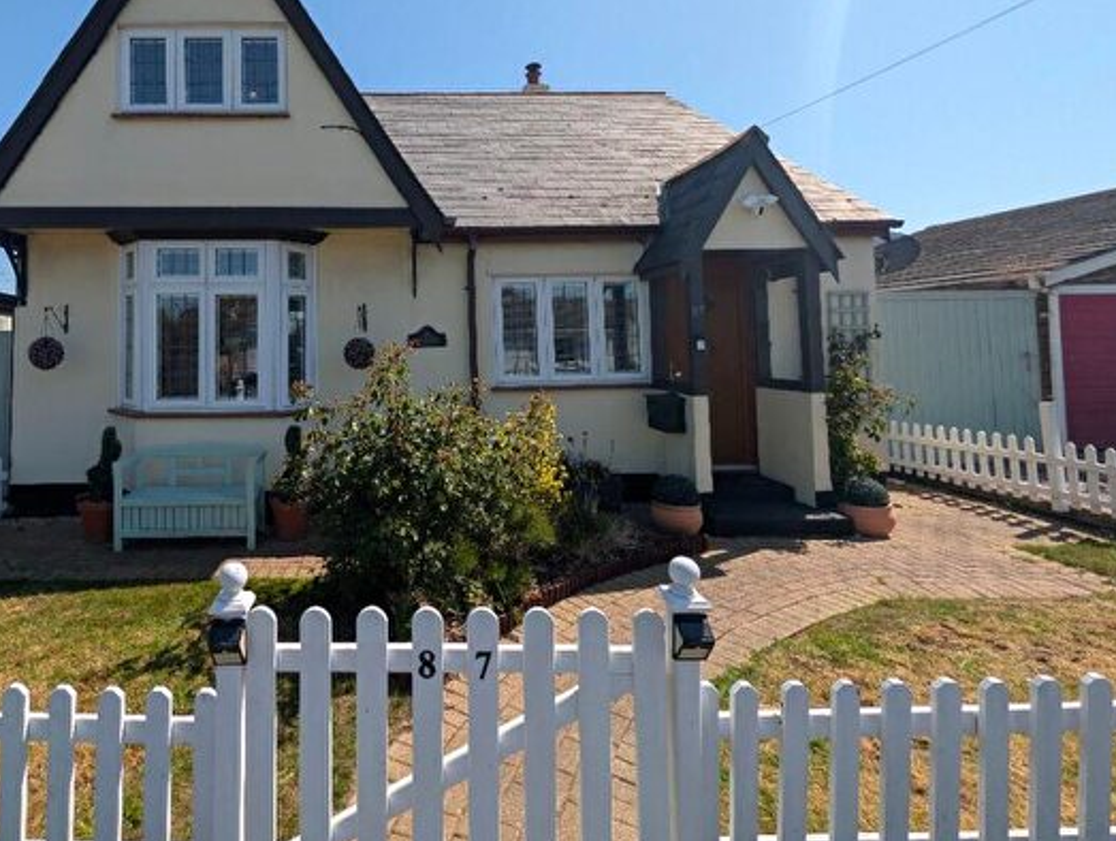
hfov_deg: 91.4
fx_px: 517
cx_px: 385
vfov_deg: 76.9
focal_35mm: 16
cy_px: 317
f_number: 1.7
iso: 50
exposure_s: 1/2967
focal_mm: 2.02
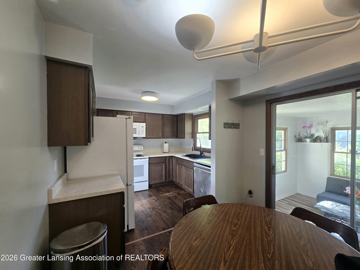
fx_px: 135
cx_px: 180
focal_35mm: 13
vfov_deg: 89.9
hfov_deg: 106.2
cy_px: 135
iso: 100
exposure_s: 1/60.2
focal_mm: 2.2
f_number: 2.2
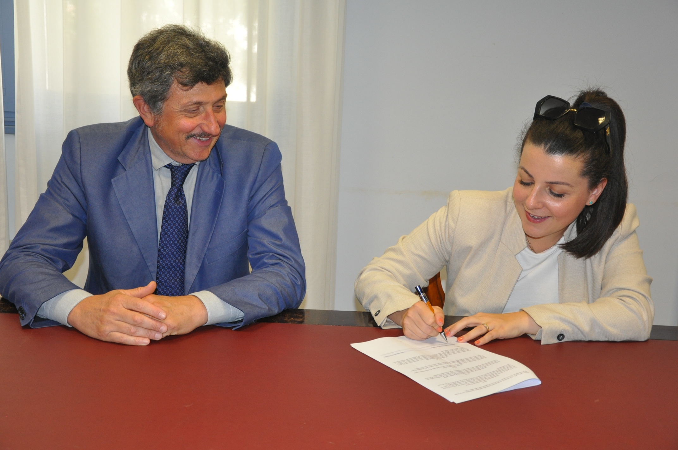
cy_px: 225
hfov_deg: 38.9
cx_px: 339
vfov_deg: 26.4
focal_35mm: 51
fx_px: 959
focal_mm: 34
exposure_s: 1/60
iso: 800
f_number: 4.2
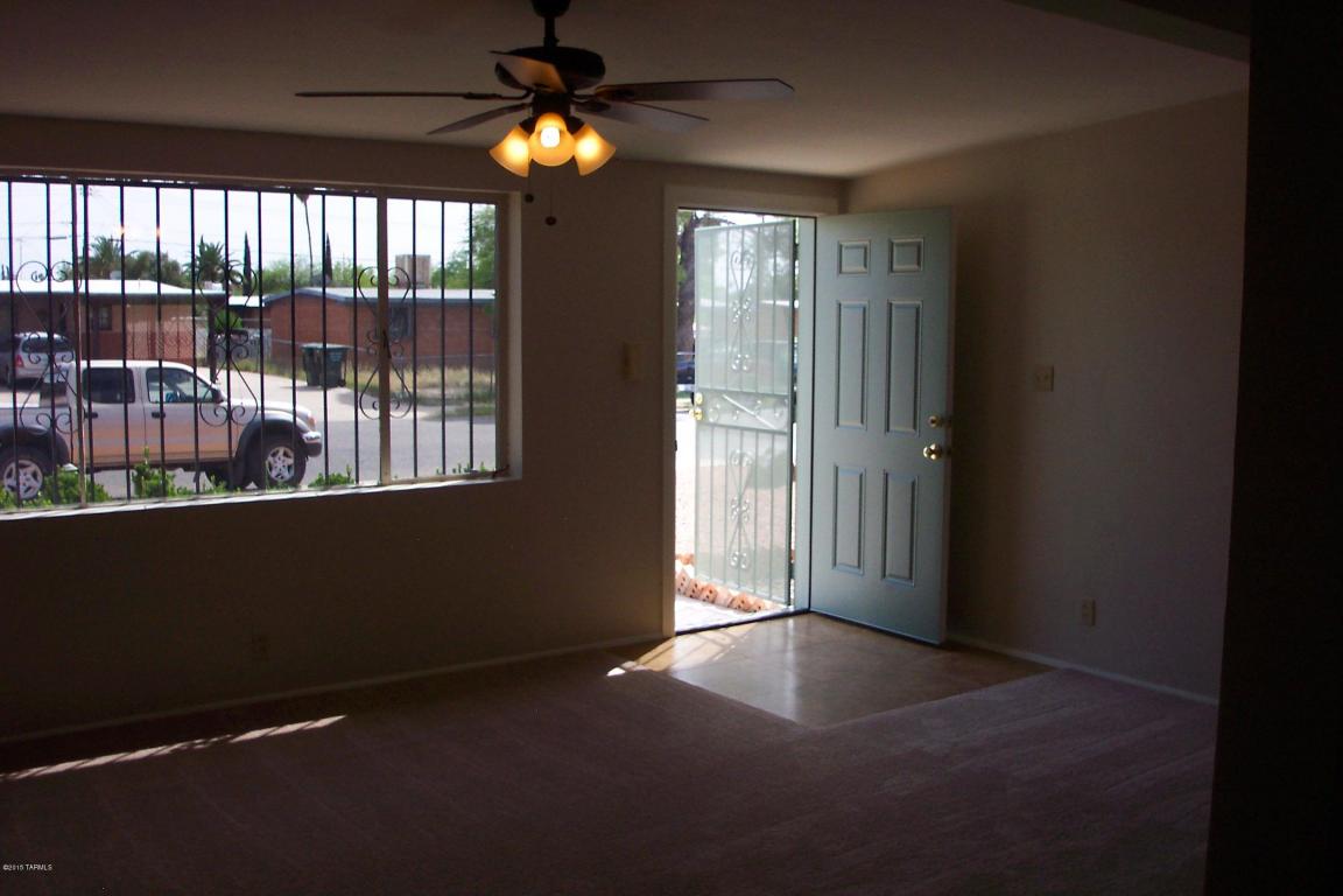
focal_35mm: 35
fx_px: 1306
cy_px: 448
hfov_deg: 54.4
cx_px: 672
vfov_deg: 37.9
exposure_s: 1/500
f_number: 2.8
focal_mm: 7.5
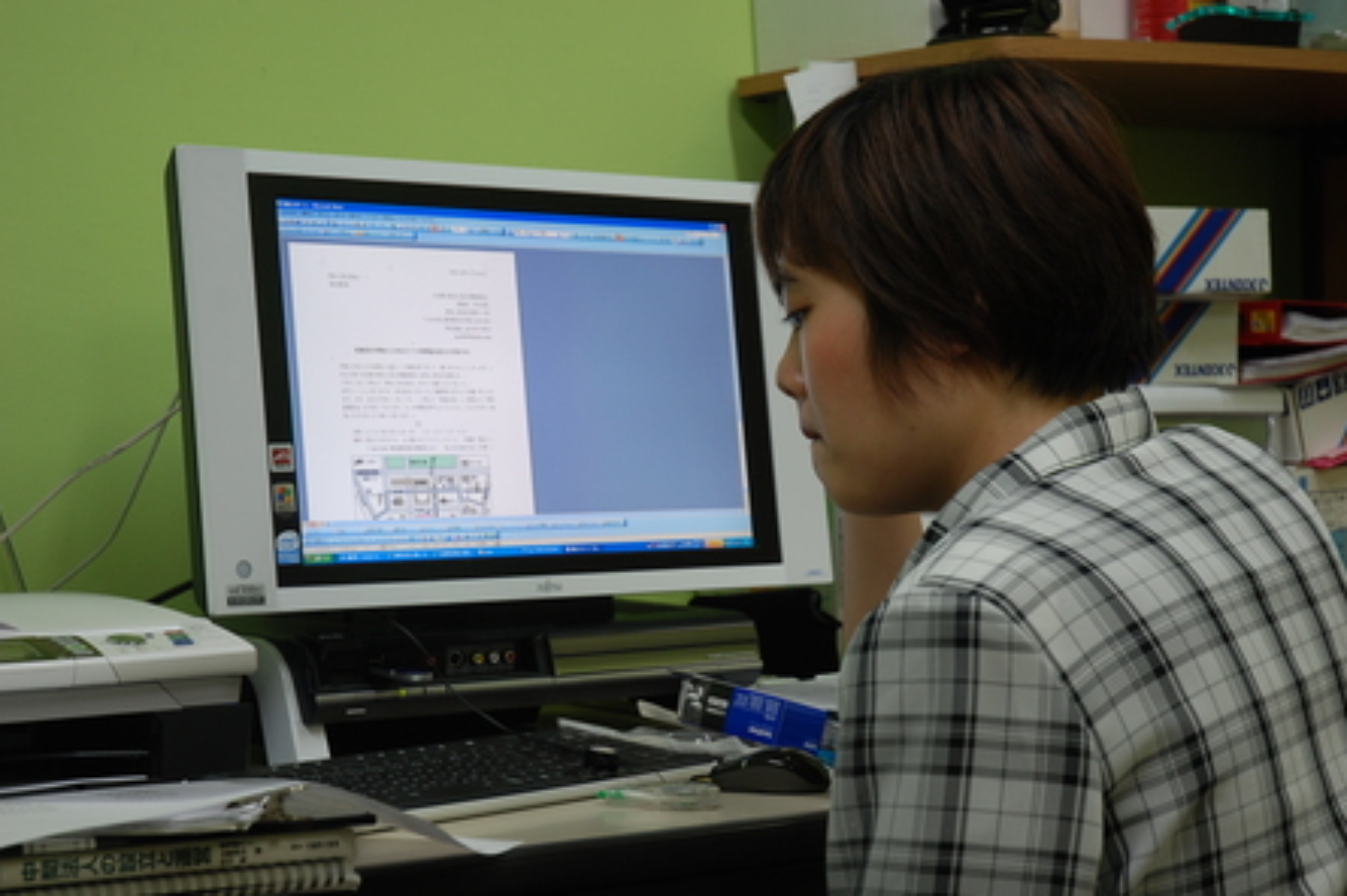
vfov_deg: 17.9
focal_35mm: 76
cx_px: 675
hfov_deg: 26.7
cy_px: 443
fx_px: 2841
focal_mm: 50
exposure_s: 1/20
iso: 200
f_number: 4.5
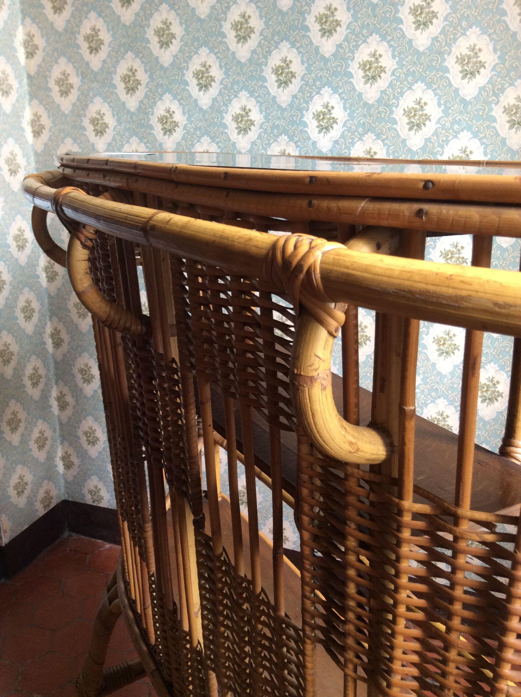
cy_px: 348
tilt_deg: -16.8
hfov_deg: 44.1
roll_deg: +0.2
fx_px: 644
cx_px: 260
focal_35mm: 32
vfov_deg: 56.9
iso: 80
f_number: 2.4
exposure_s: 1/25
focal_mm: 3.3
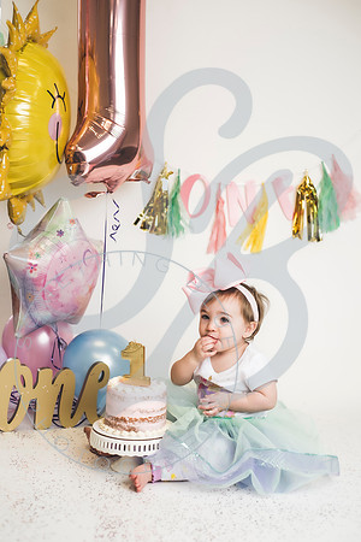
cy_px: 271
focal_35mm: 50
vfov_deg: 39.6
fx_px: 752
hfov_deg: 27.0
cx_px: 180
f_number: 2.8
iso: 200
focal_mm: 50
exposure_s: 1/160
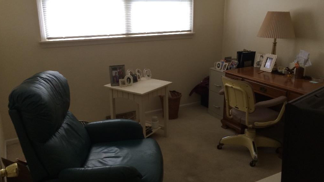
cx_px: 161
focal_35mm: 32
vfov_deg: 36.7
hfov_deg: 61.0
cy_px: 82
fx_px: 275
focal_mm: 4.15
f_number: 2.2
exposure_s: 1/30
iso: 125
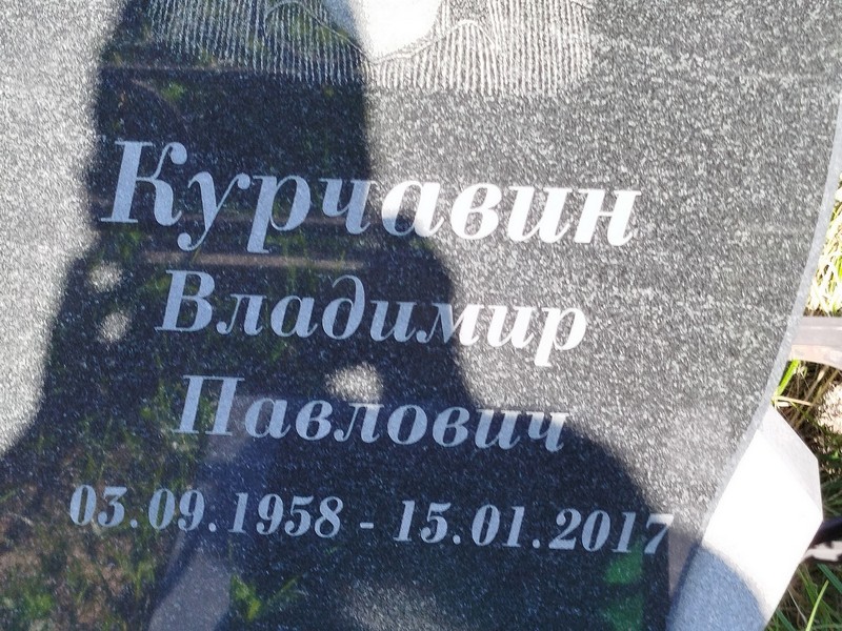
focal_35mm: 33
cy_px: 316
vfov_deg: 42.9
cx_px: 421
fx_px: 803
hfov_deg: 55.4
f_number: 1.7
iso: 50
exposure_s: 1/113
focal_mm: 5.31
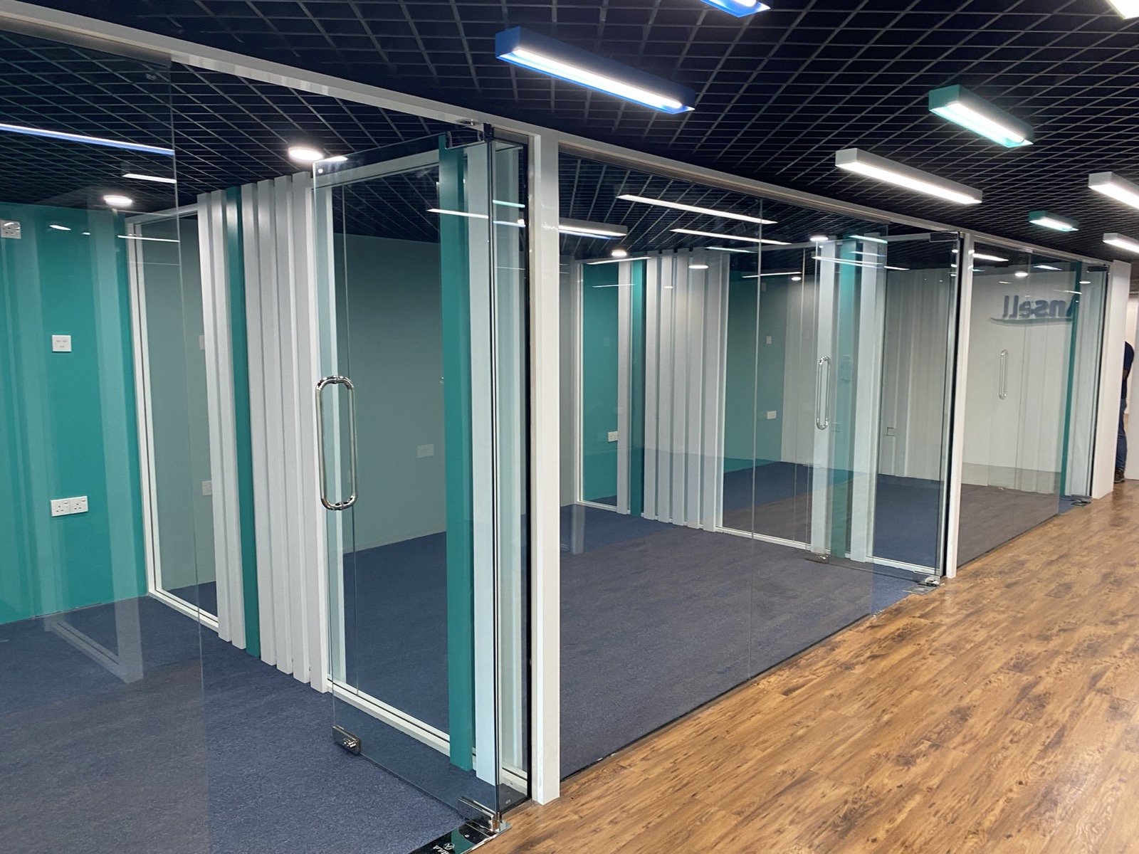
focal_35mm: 26
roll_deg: +0.9
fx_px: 856
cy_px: 427
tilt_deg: -5.5
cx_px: 570
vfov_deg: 53.1
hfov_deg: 67.3
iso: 125
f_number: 1.8
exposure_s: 1/50
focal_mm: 4.25
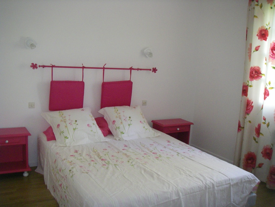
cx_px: 138
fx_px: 302
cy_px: 104
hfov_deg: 49.0
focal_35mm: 38
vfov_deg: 37.7
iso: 400
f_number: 3.3
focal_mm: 6.3
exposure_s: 1/50
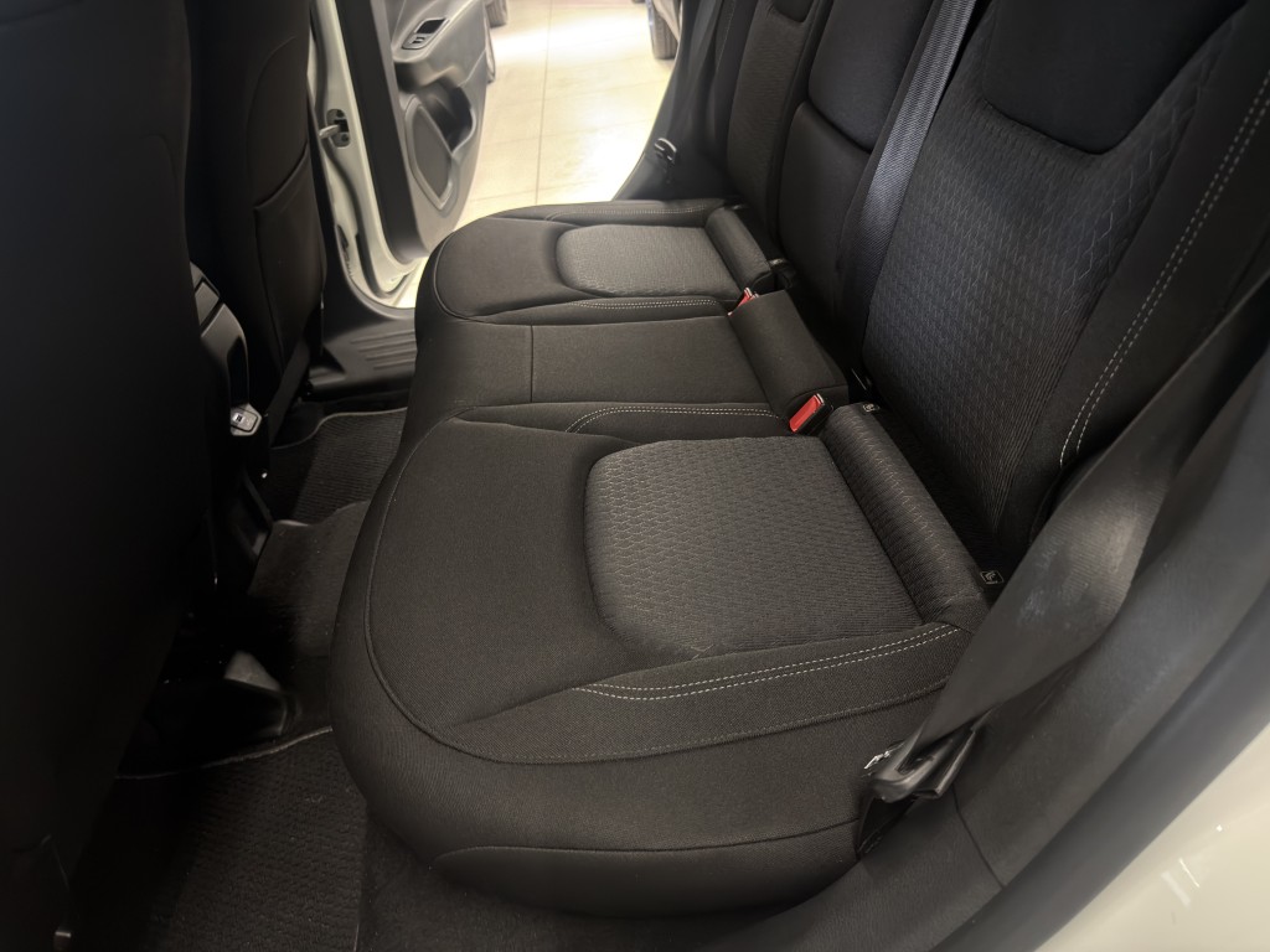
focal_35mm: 24
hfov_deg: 71.6
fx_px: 881
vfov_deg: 56.8
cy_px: 476
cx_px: 635
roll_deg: +9.2
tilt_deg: -33.9
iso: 1000
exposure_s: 1/17
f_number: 1.78
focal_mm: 6.76
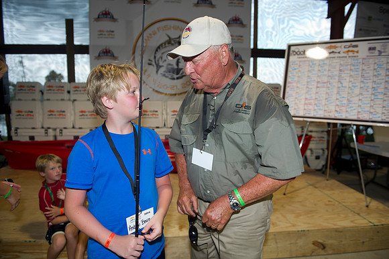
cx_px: 194
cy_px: 130
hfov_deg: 73.8
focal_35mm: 24
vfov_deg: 53.1
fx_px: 259
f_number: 3.2
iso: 400
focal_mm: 24
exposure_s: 1/160
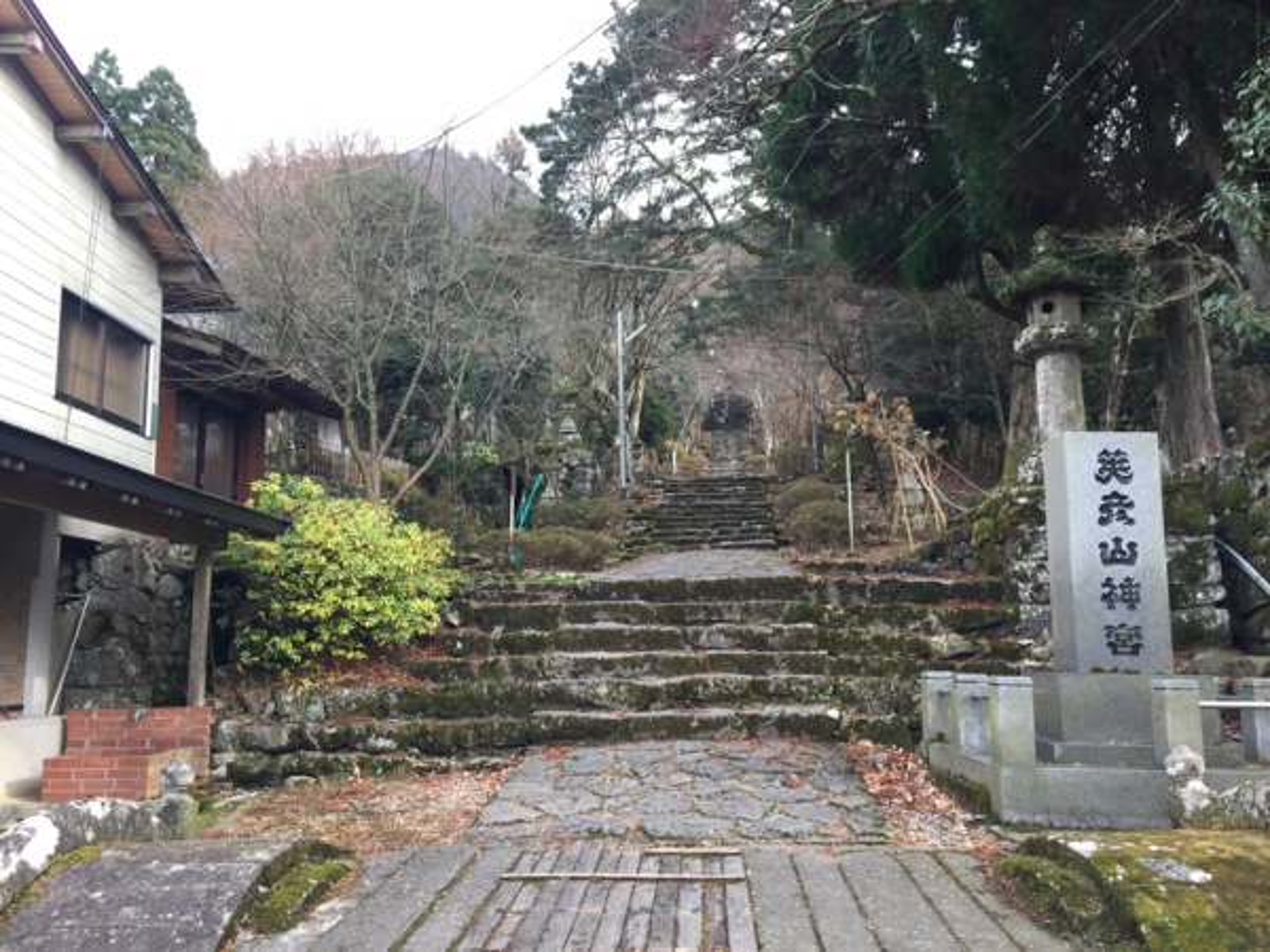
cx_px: 635
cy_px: 476
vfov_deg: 48.2
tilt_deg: +7.7
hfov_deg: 61.7
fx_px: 1064
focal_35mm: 29
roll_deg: +1.0
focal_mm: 4.15
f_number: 2.2
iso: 32
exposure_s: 1/120
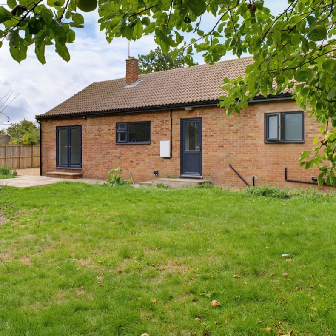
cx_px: 120
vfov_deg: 52.5
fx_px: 340
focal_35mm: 31
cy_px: 168
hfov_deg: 51.8
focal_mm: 24
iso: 100
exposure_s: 1/200
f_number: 8
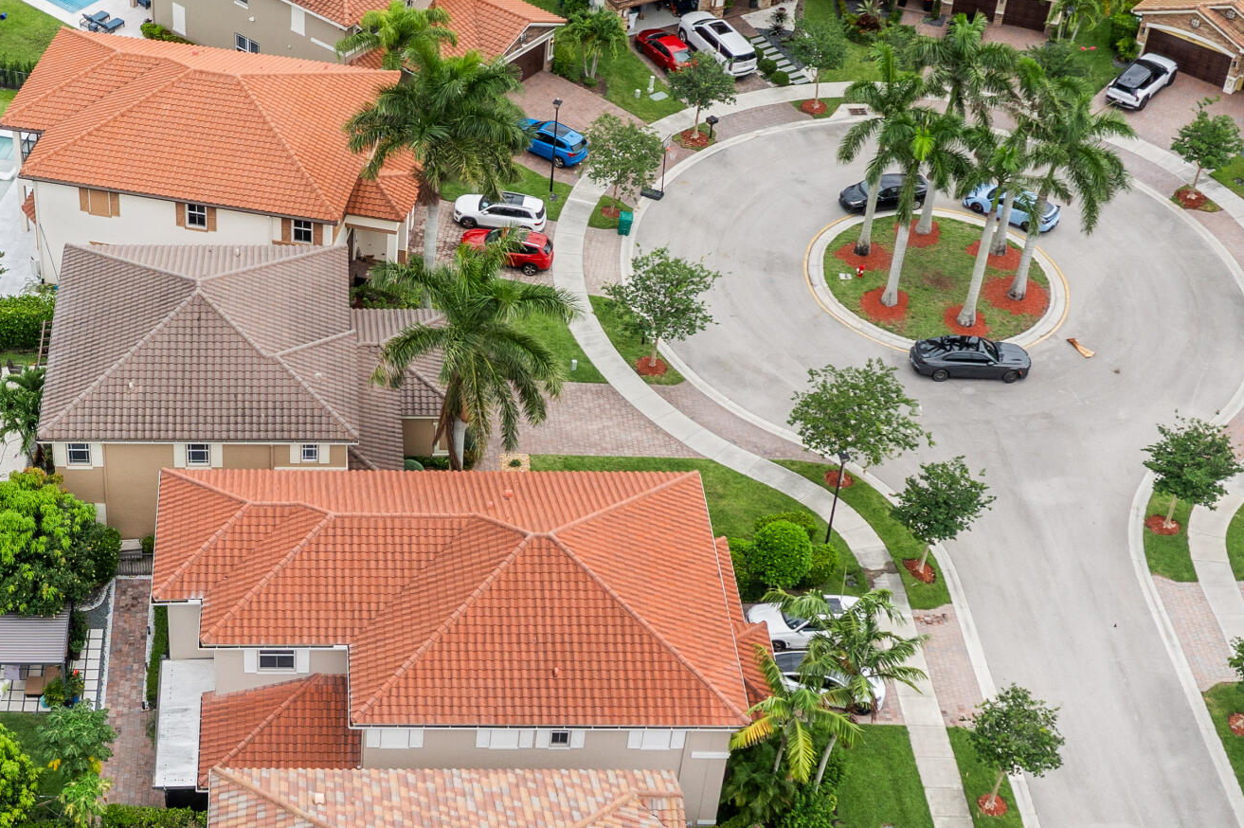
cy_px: 376
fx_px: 2210
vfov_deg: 21.2
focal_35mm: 64
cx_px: 272
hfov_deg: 30.8
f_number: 4
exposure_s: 1/320
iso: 100
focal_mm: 10.26
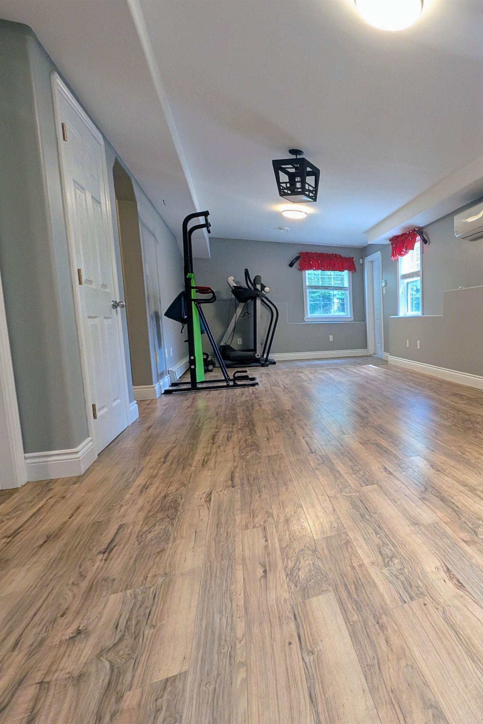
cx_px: 441
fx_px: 362
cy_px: 362
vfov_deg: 90.0
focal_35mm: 18
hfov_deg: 57.2
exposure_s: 1/60
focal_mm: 1.95
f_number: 2.2
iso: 122
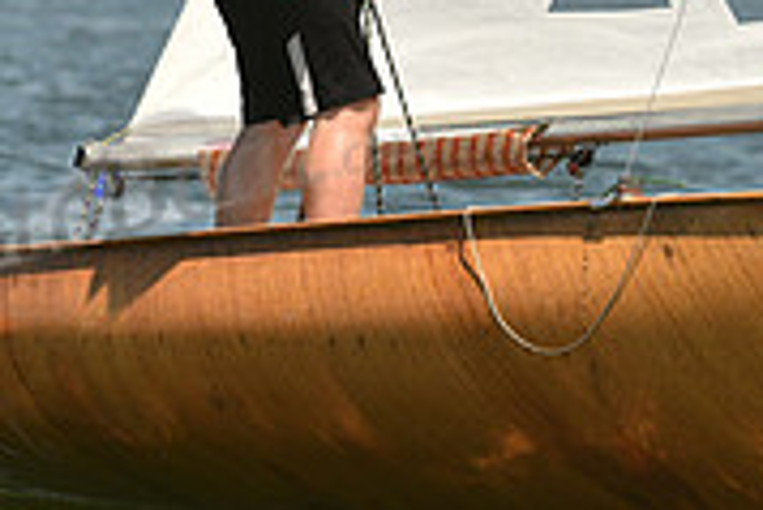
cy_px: -84
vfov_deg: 2.1
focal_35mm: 650
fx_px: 13787
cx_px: 660
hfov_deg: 3.2
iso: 250
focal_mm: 200
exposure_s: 1/1250
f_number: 5.6
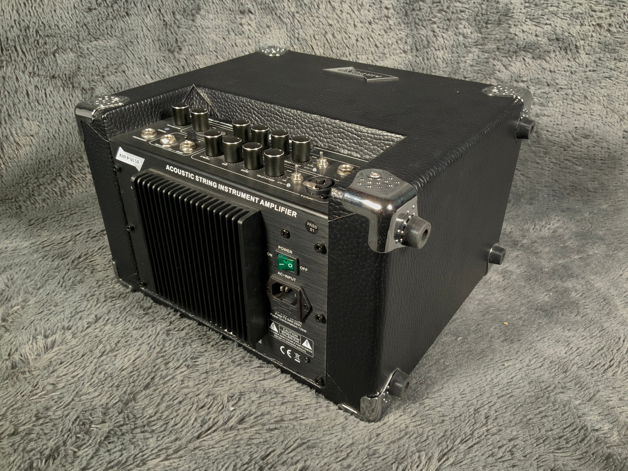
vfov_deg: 48.2
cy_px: 236
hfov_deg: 61.7
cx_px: 314
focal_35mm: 29
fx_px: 526
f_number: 1.8
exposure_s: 1/52
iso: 125
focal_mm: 3
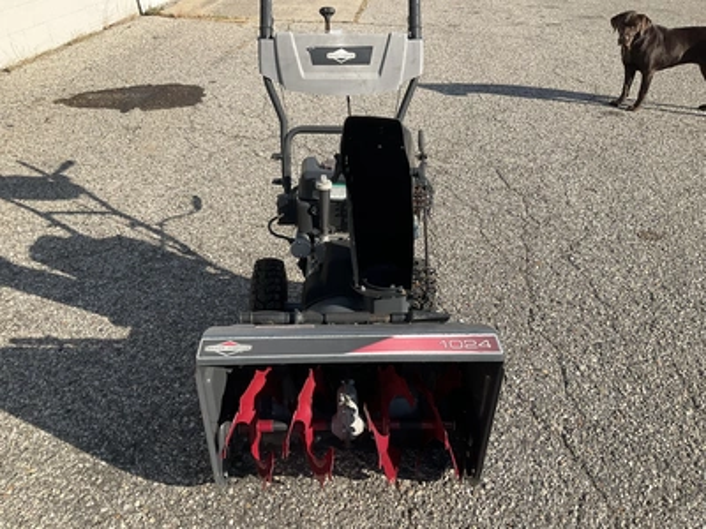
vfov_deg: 48.2
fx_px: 591
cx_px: 353
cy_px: 264
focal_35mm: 29
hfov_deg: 61.7
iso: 25
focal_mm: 3
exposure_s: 1/1195
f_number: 1.8
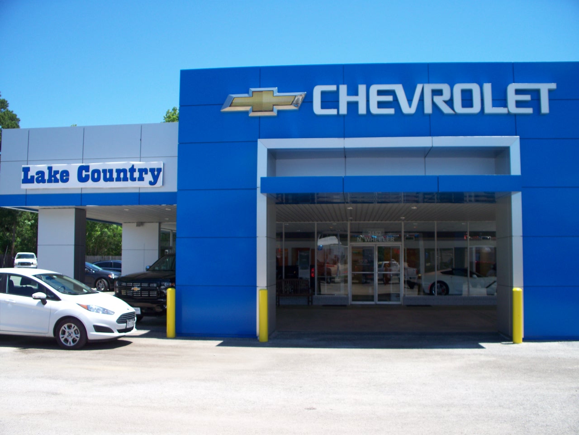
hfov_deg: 51.4
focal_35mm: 36
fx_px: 602
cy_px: 218
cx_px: 290
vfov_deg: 39.7
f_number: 2.8
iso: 64
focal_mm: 7.54
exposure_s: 1/500
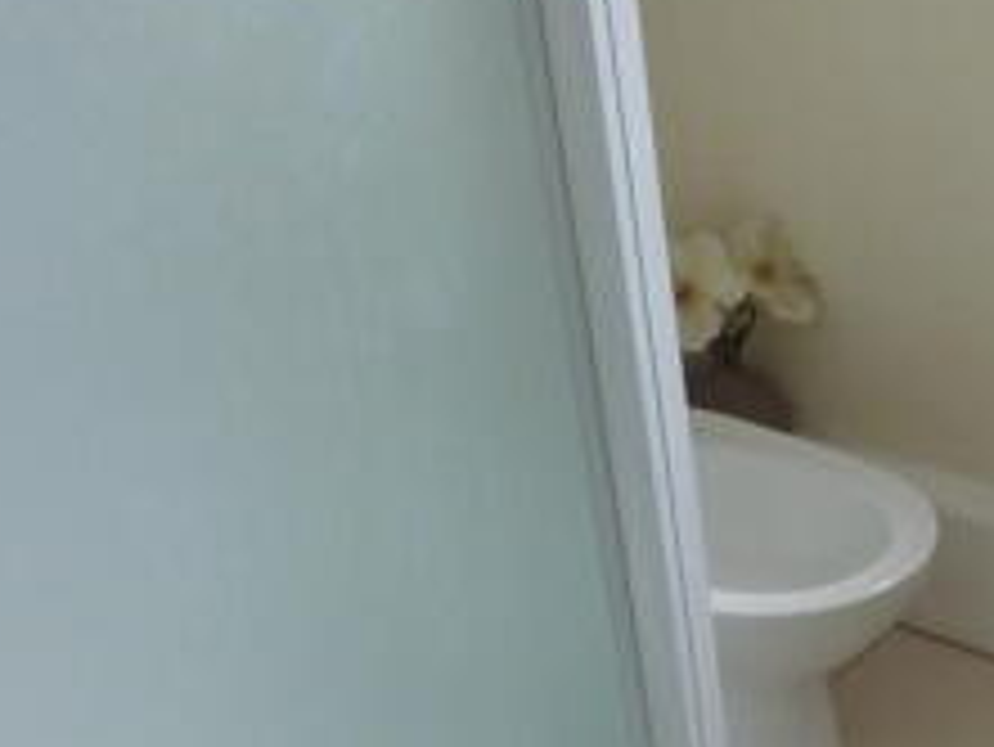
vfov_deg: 22.1
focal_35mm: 66
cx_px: 1095
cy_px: 556
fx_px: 1896
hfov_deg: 27.0
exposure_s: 1/30
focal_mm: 4.1
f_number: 3.3
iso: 200
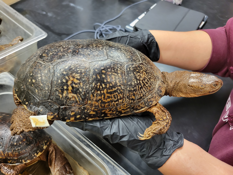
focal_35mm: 26
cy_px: 88
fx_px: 175
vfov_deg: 53.1
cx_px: 116
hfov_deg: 67.3
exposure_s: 1/40
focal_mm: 5.4
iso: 500
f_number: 1.8
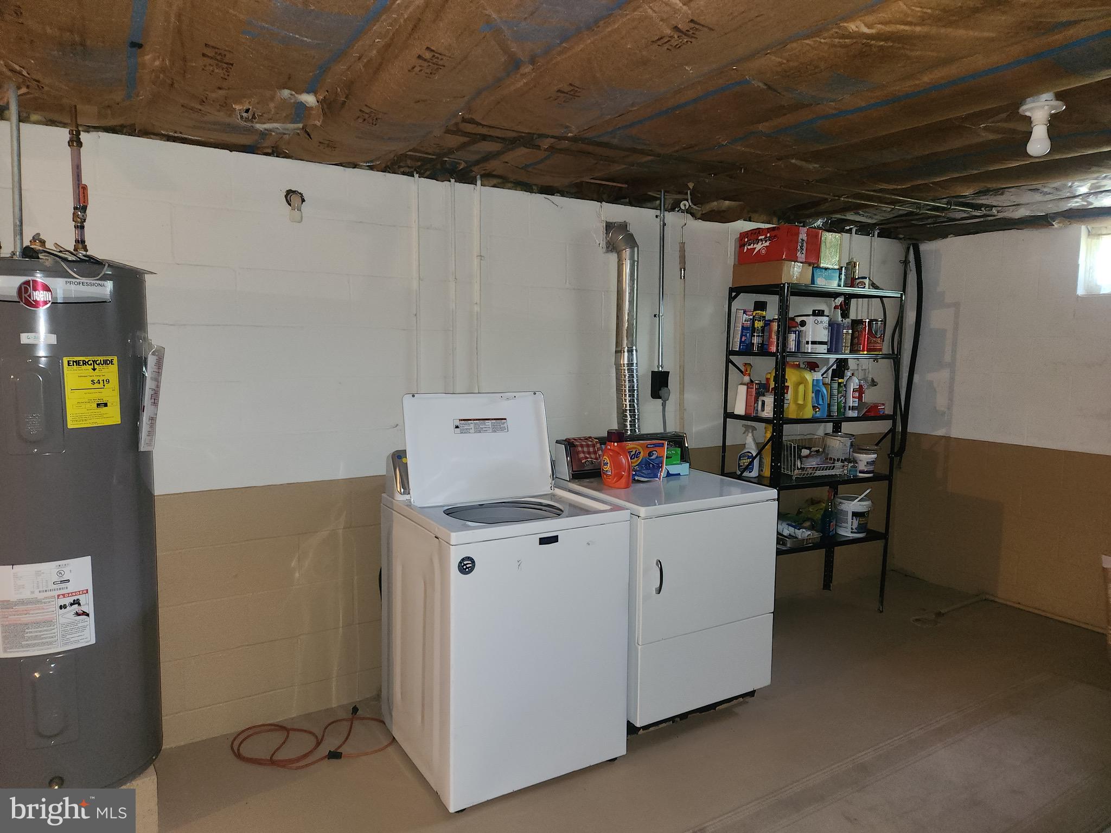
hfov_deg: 73.9
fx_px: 738
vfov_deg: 58.9
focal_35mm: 23
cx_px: 556
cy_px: 416
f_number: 1.8
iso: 125
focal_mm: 5.4
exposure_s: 1/13
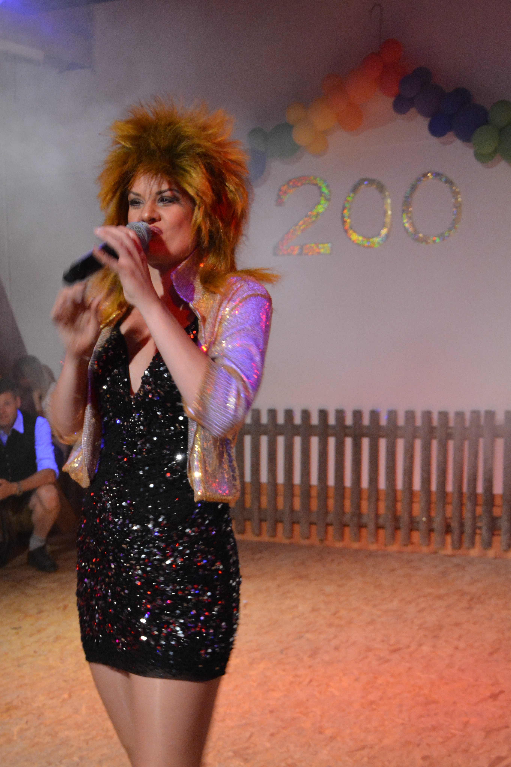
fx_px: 830
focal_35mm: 39
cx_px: 256
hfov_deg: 34.2
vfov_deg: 49.5
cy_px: 384
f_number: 4
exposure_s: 1/15
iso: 3200
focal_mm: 26
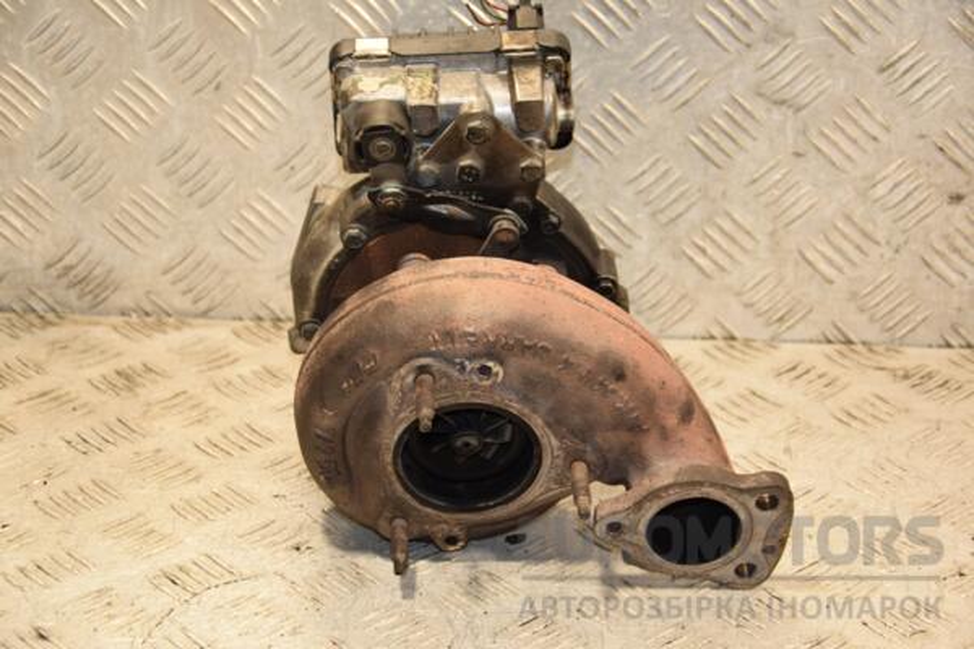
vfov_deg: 14.7
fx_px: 2516
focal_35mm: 93
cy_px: 324
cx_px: 487
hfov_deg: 21.9
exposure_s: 1/100
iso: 800
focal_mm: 62
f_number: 5.3
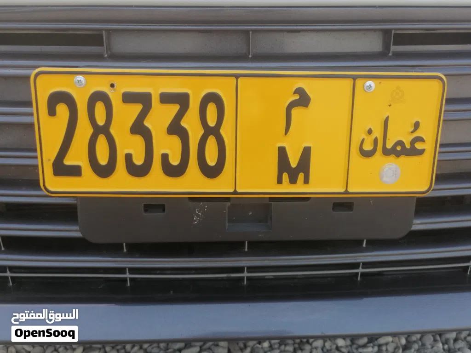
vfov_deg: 41.8
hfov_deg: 54.0
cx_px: 236
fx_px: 463
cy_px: 176
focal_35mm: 34
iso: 50
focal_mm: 5.3
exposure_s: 1/100
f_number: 1.8
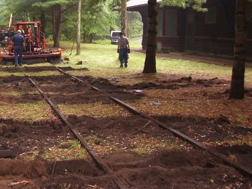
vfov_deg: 26.4
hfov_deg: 34.3
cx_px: 67
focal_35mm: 55
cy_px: 58
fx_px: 400
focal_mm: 6
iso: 80
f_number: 2.7
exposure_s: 1/60
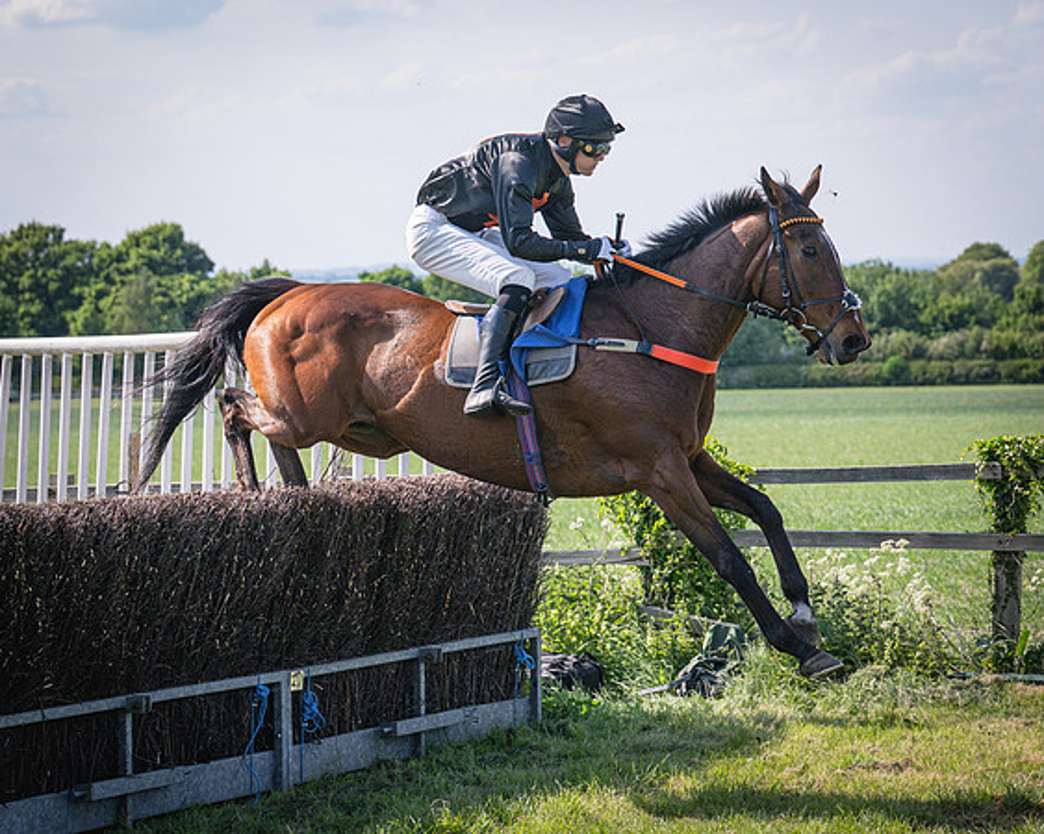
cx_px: 541
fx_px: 3359
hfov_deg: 17.7
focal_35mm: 109
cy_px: 444
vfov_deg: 14.2
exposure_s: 1/3200
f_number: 4
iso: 400
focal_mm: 70
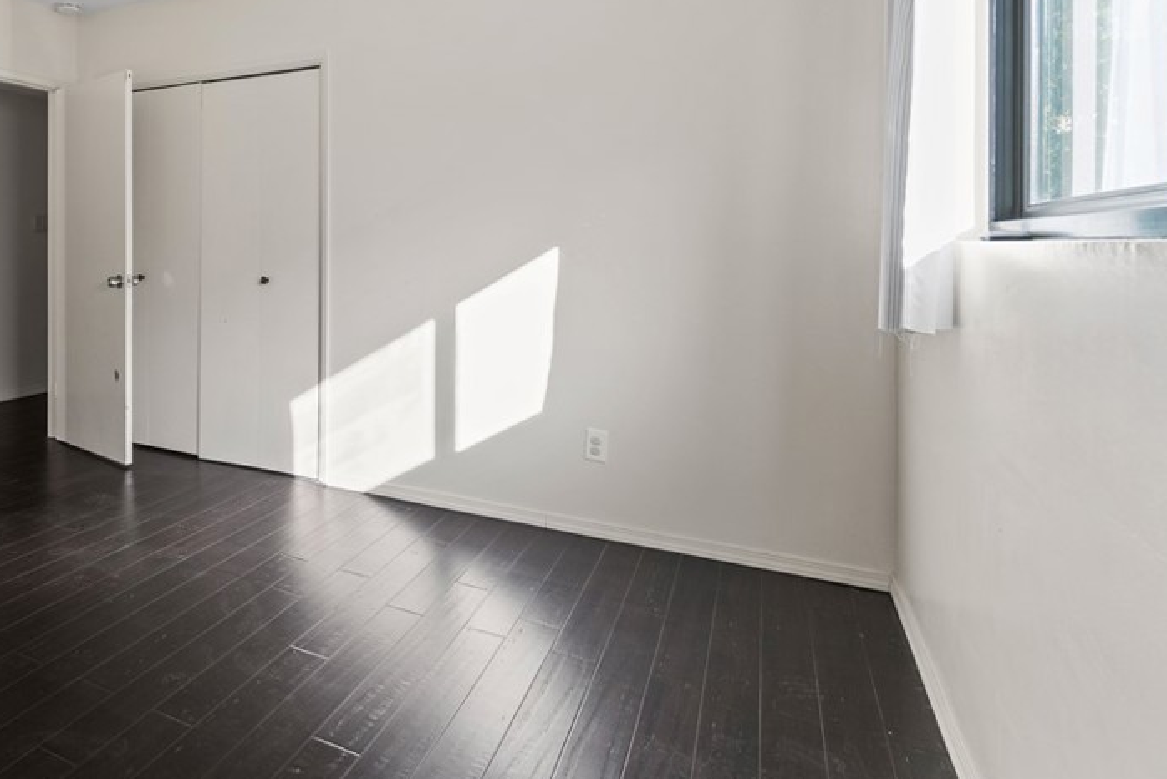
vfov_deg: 55.6
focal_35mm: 22
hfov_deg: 75.0
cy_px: 238
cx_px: 351
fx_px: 713
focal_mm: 10
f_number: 4
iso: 200
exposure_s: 1/10
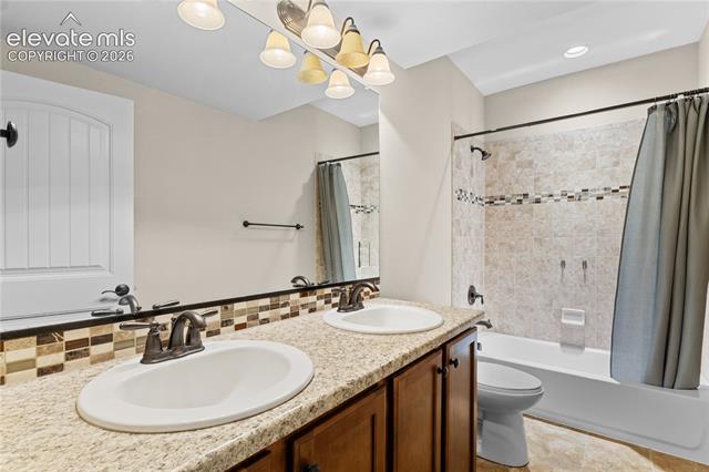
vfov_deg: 70.5
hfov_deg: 93.5
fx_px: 334
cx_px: 354
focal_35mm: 17
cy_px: 236
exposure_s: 1/2.5
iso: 320
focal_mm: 11.3
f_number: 8
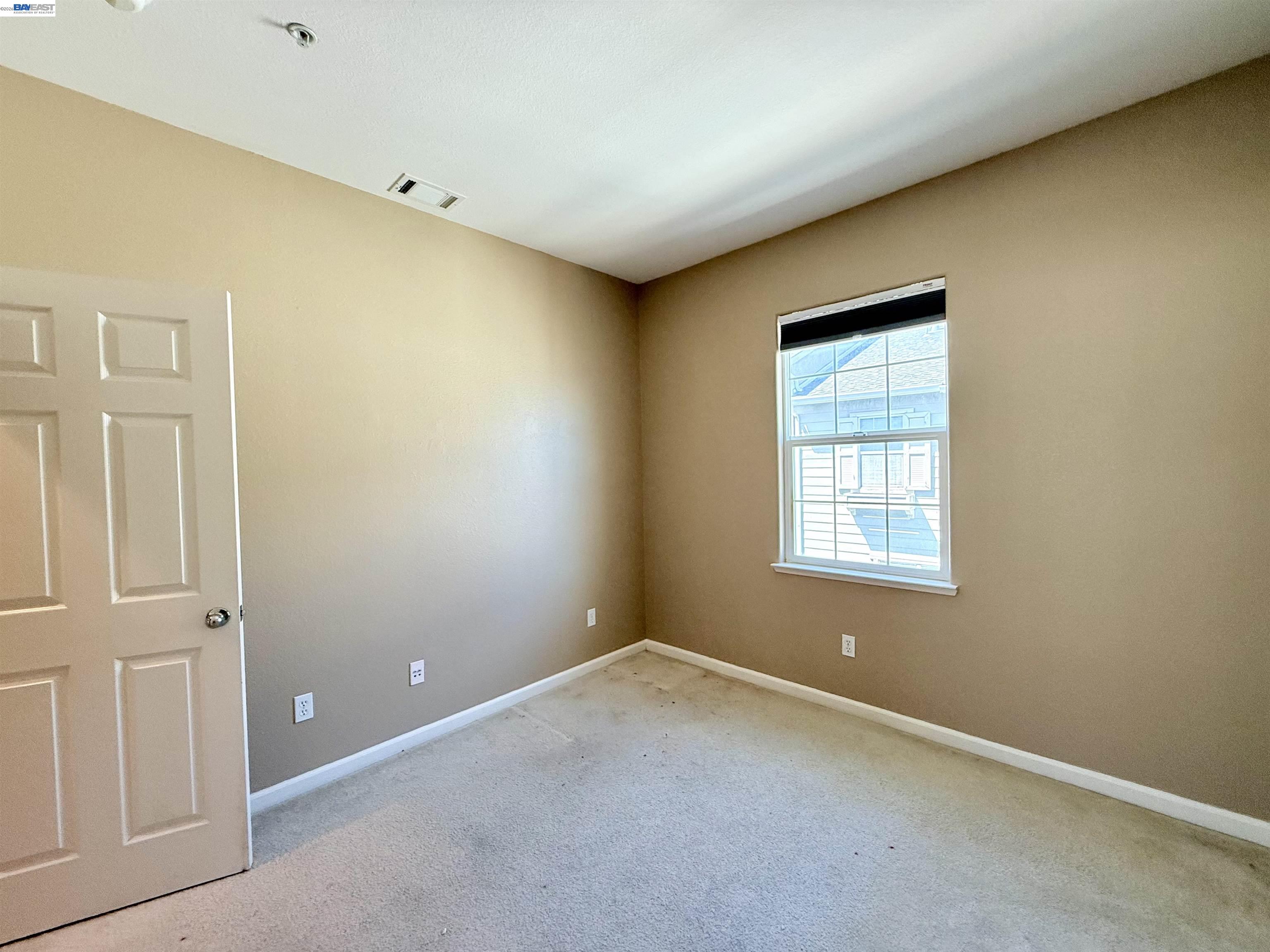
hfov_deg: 102.1
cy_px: 476
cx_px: 635
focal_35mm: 14
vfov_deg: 85.7
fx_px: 514
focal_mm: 2.22
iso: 160
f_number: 2.2
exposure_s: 1/99
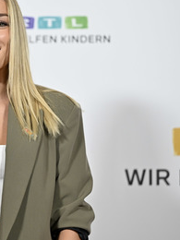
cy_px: 104
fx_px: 1442
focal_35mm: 208
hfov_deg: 7.1
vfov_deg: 9.5
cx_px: -8
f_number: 2.8
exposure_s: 1/640
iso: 1250
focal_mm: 125
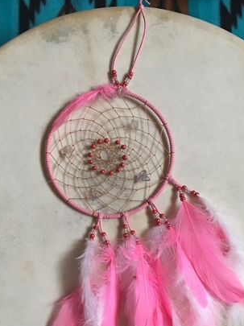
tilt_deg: -87.6
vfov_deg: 42.9
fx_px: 405
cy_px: 232
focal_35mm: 43
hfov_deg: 33.5
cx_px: 111
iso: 80
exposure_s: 1/10
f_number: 2.2
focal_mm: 4.15
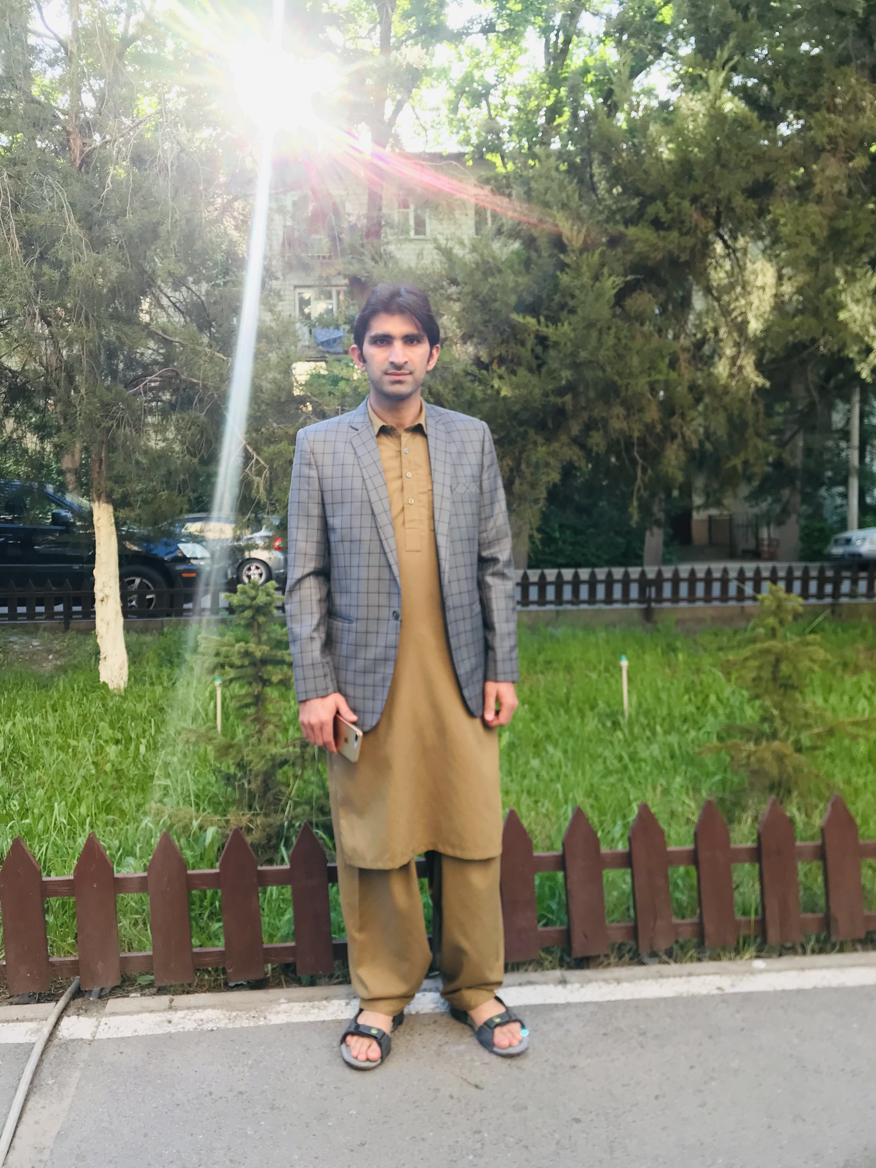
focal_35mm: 28
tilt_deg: -1.2
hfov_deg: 49.7
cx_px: 438
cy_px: 584
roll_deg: +0.2
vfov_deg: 63.4
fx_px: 945
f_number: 1.8
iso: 20
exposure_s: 1/100
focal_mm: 3.99
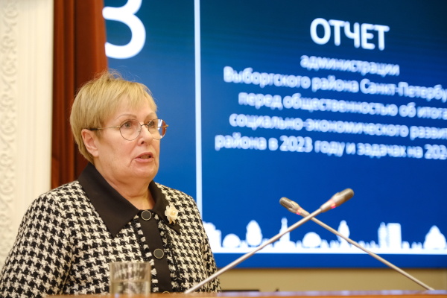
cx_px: 224
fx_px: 931
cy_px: 149
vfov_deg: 18.2
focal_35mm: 75
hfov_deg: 27.0
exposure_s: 1/200
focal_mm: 50
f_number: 2.8
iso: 2000
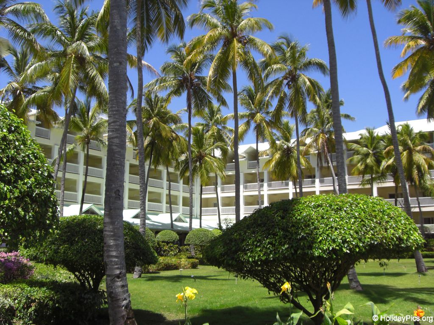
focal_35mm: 38
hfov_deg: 49.0
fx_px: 476
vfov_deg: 37.7
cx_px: 217
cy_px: 162
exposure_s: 1/1000
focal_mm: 6.2
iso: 64
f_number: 2.7
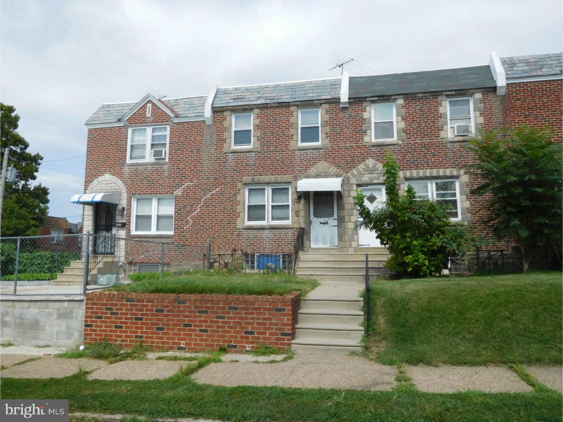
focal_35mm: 25
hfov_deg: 69.4
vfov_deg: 54.9
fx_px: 407
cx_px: 282
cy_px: 211
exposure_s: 1/400
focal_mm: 4.5
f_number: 6.8
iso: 125
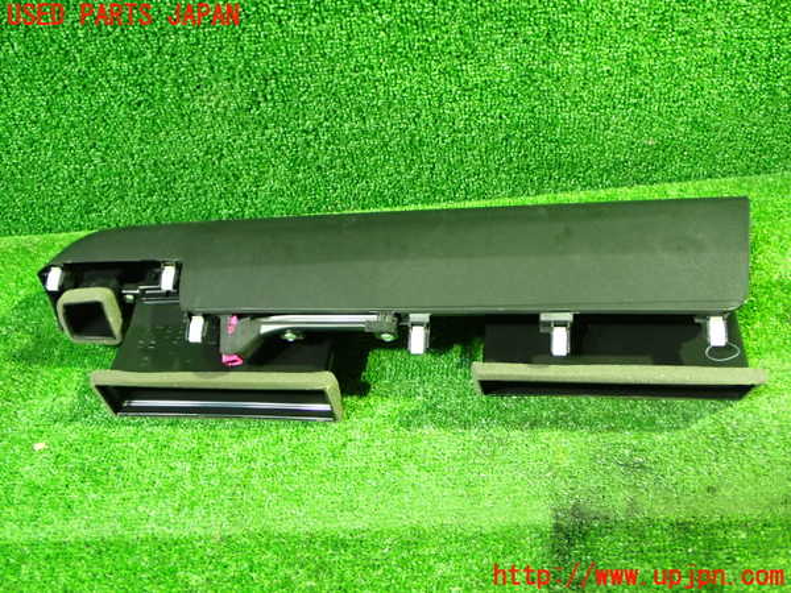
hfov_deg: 51.4
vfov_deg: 39.7
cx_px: 396
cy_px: 296
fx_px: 823
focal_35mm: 36
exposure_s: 1/13
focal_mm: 6.37
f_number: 2.5
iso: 800
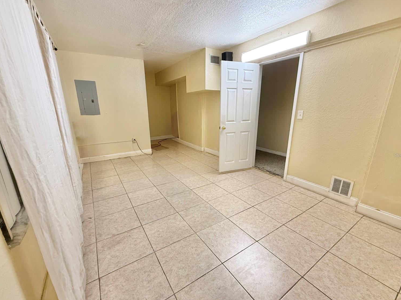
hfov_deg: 98.2
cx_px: 204
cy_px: 155
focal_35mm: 15
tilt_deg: -15.0
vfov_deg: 81.7
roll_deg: +0.5
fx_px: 174
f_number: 2.2
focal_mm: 2.22
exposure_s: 1/60
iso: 200
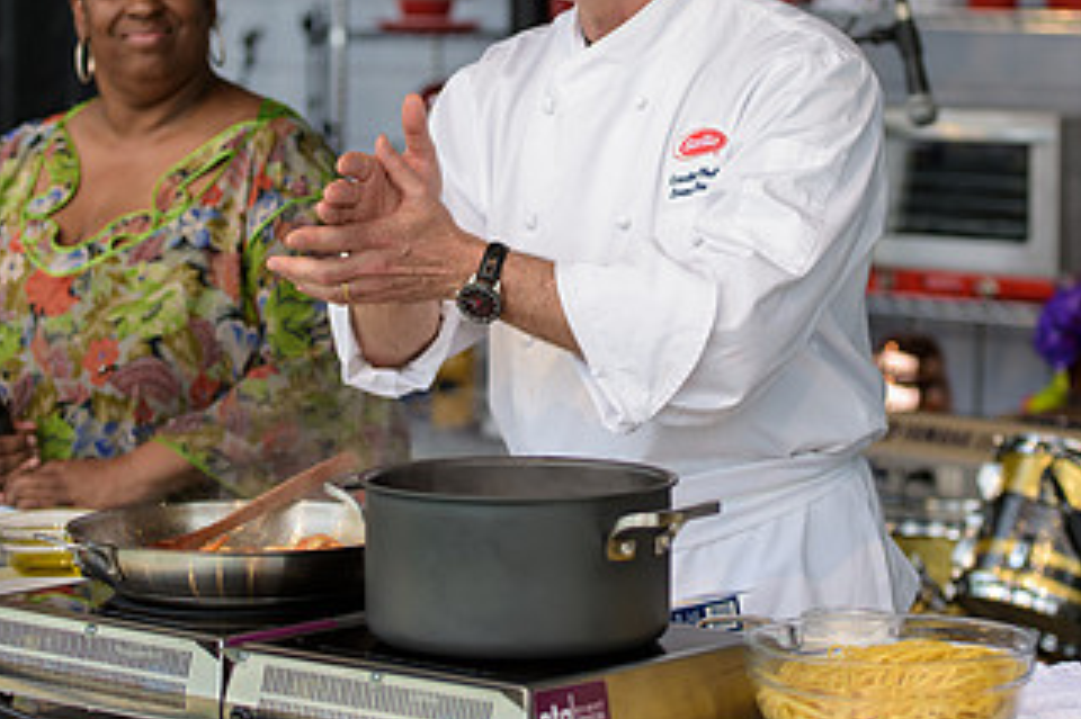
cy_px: 123
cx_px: 561
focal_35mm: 127
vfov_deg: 10.7
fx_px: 3811
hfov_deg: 16.1
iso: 250
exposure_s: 1/1000
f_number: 3.2
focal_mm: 70
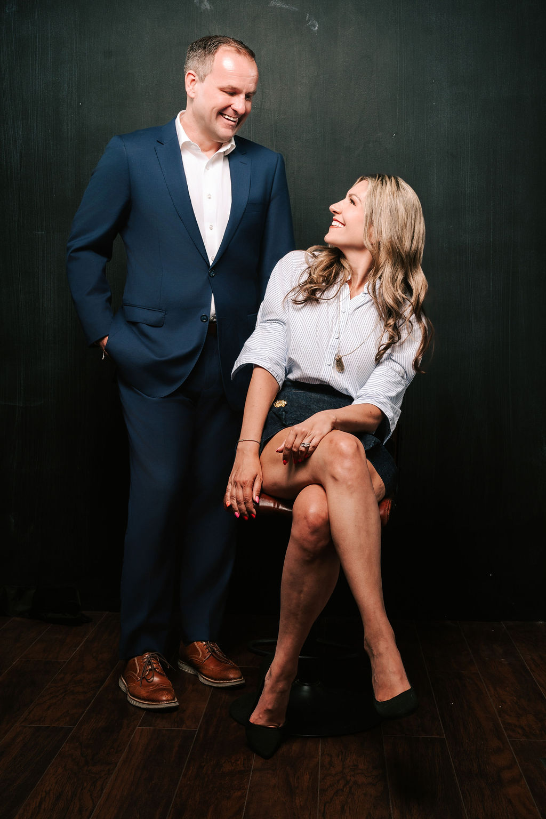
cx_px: 273
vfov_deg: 39.6
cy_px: 410
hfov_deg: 27.0
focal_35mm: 50
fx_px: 1137
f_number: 8
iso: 160
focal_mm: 50
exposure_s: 1/200
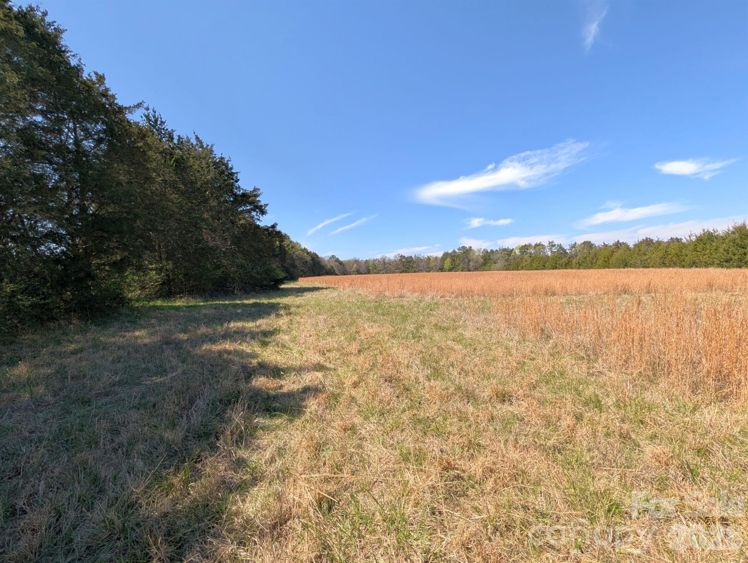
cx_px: 374
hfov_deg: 110.5
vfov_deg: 94.6
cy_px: 282
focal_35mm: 12
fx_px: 260
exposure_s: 1/2439
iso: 56
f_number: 1.7
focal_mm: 2.02
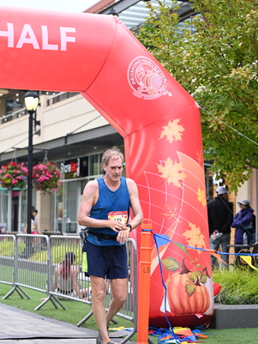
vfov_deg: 20.6
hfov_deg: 15.6
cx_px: 126
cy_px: 182
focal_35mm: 95
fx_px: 944
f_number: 2.8
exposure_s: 1/1600
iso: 640
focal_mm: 72
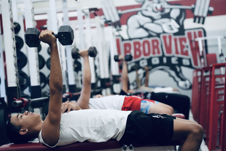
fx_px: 659
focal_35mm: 105
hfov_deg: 19.5
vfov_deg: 13.0
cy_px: 76
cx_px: 113
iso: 12800
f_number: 4
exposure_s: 1/1600
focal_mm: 105
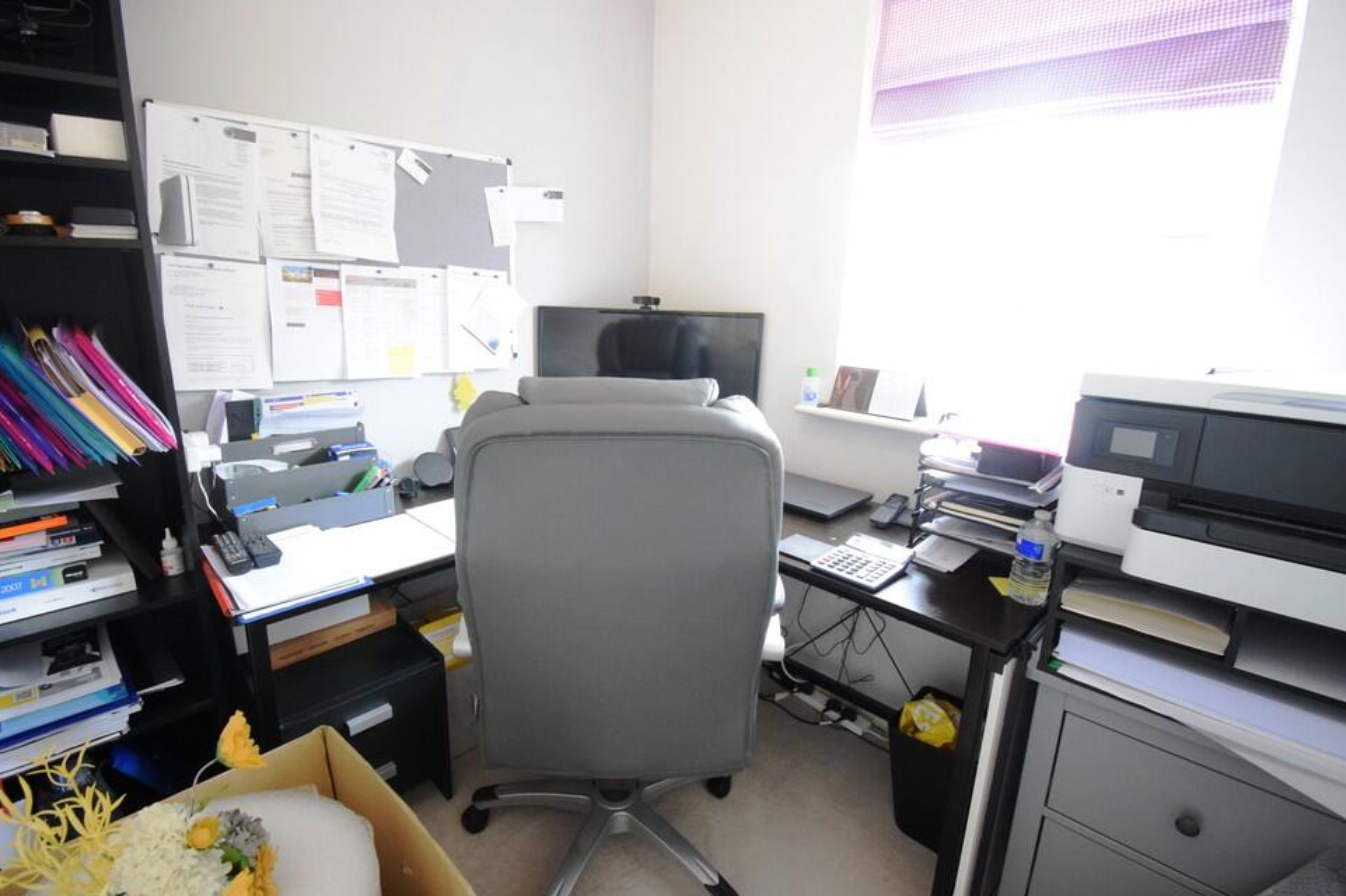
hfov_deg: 96.6
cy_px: 442
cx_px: 633
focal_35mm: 16
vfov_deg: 73.7
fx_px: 598
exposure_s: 1/60
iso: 2200
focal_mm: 10
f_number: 4.5
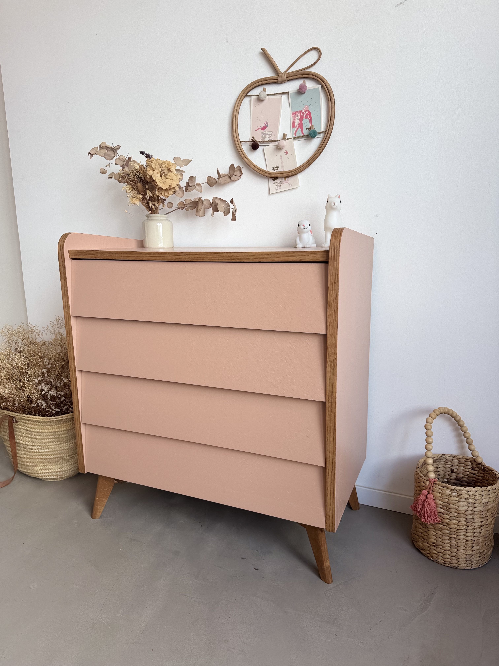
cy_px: 333
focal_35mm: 24
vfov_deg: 71.6
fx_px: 461
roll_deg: +1.1
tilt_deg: -9.8
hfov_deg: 56.8
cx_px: 250
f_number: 1.78
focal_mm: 6.76
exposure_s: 1/368
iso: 80
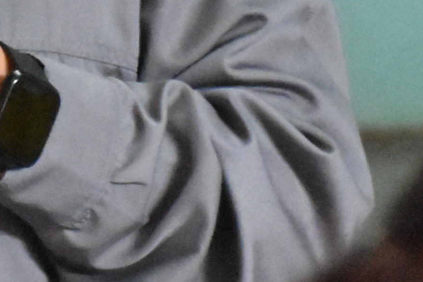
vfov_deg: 1.8
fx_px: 8934
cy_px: -37
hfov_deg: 2.7
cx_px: -78
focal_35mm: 760
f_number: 5
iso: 8000
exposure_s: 1/60
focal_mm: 75
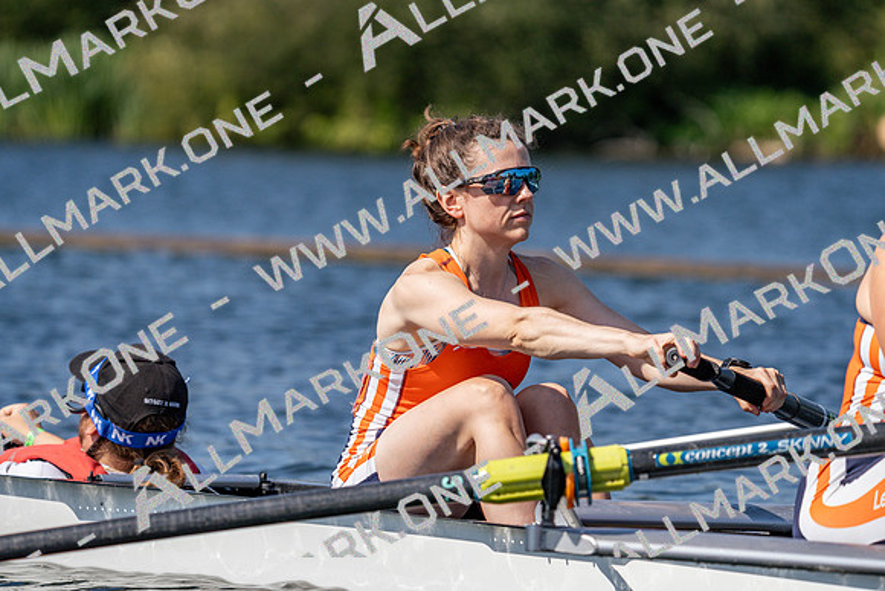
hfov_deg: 6.8
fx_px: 7450
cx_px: 442
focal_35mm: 303
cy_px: 296
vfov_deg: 4.5
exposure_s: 1/2000
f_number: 6.3
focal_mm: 303
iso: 250
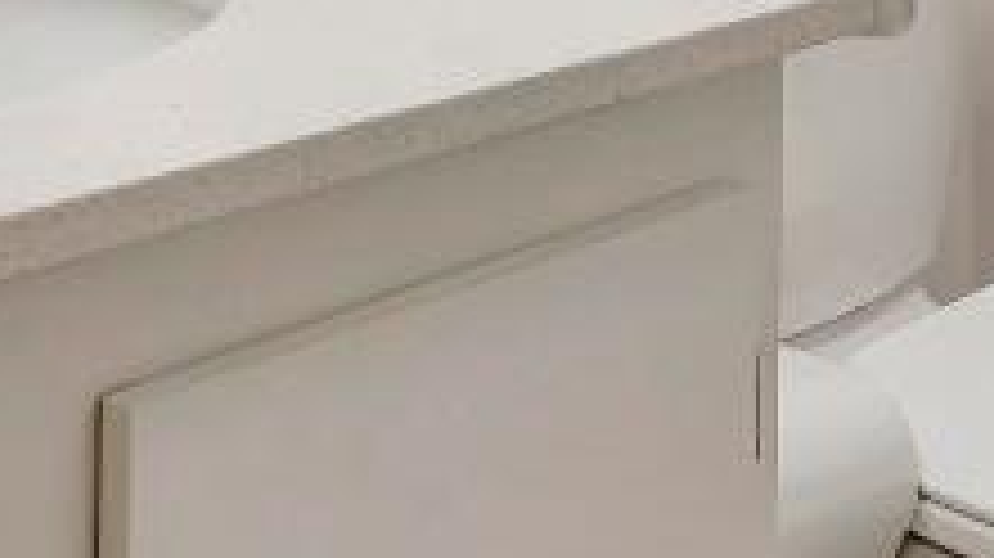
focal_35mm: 82
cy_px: -508
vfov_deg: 13.0
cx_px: 1050
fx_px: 2160
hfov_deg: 24.4
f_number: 8
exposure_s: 1/15
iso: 1000
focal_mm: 10
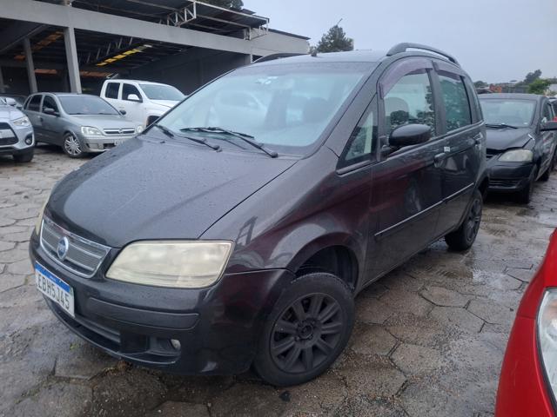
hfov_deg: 73.9
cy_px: 208
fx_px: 370
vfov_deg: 58.9
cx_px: 278
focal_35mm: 23
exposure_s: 1/24
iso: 400
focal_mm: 5.54
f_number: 1.8
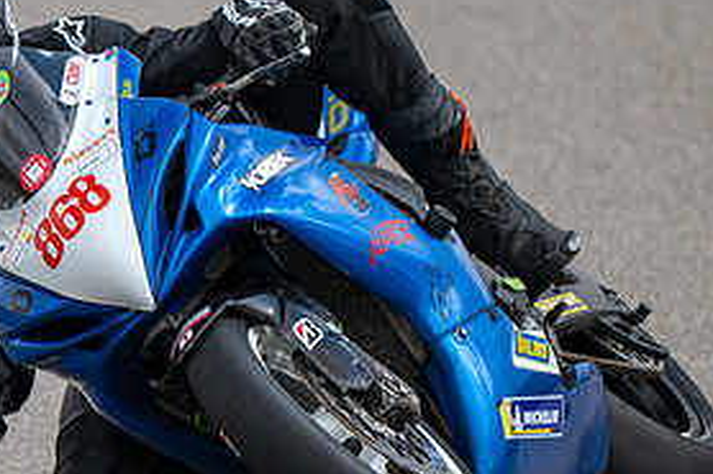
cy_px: 342
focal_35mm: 1526
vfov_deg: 0.9
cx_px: -13
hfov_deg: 1.4
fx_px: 30204
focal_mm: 600
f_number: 6.3
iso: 280
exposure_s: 1/1250
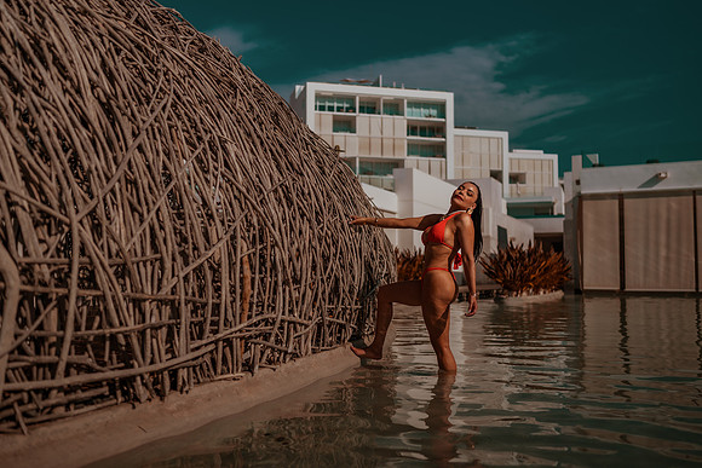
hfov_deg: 54.4
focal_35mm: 35
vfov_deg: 37.9
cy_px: 234
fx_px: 683
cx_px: 351
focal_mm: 35
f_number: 2
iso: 50
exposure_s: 1/8000
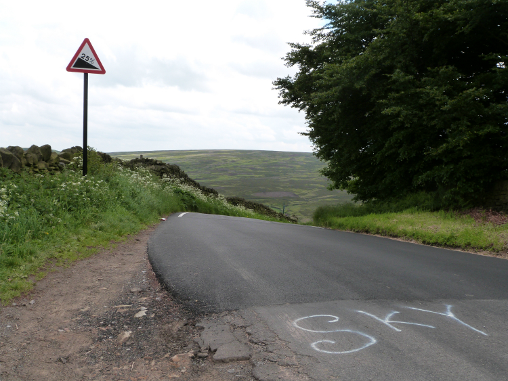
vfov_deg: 32.2
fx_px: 661
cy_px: 190
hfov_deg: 42.1
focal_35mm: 45
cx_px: 254
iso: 160
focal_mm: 8.1
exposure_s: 1/200
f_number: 5
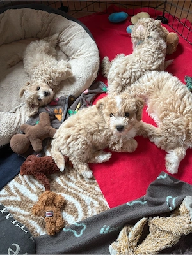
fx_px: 192
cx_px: 96
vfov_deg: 67.3
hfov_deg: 53.1
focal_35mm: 26
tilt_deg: -58.8
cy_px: 128
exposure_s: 1/60
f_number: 1.6
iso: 125
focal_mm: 5.96
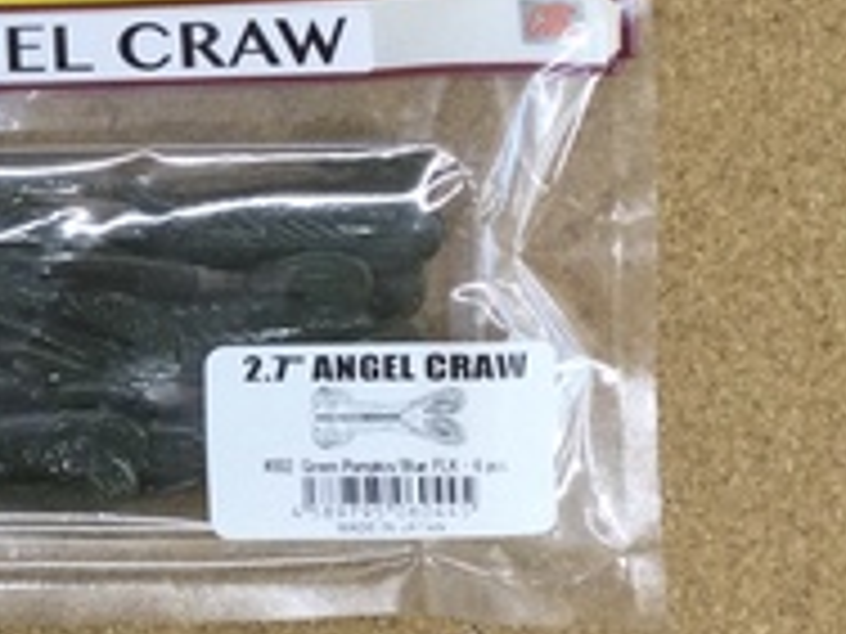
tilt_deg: -86.1
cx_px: -436
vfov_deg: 14.9
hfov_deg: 17.7
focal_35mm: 99
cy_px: 252
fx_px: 2420
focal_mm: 3.3
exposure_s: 1/40
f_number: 2.4
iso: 32
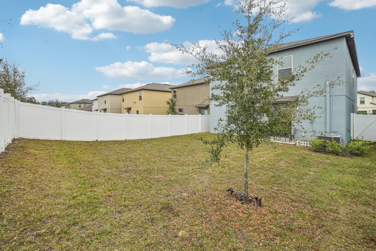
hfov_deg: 100.4
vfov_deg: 77.3
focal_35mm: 15
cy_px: 126
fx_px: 157
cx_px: 188
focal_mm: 10
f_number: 8
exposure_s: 1/500
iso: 400
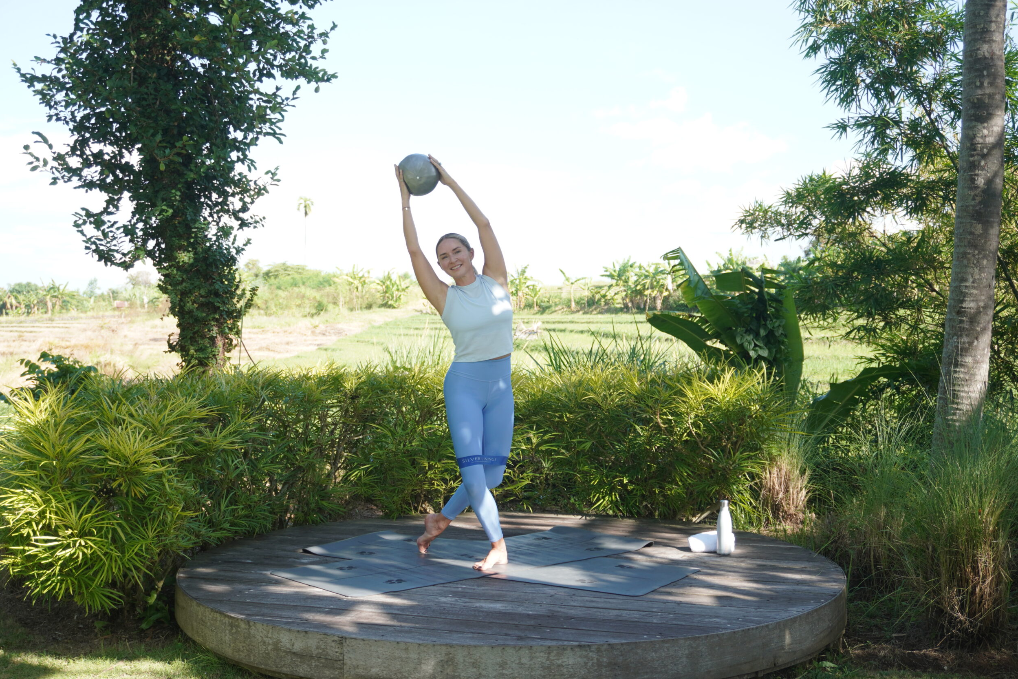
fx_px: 1174
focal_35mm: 42
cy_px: 345
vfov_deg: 32.2
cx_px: 511
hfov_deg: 46.9
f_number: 4.5
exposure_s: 1/250
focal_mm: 27
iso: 160
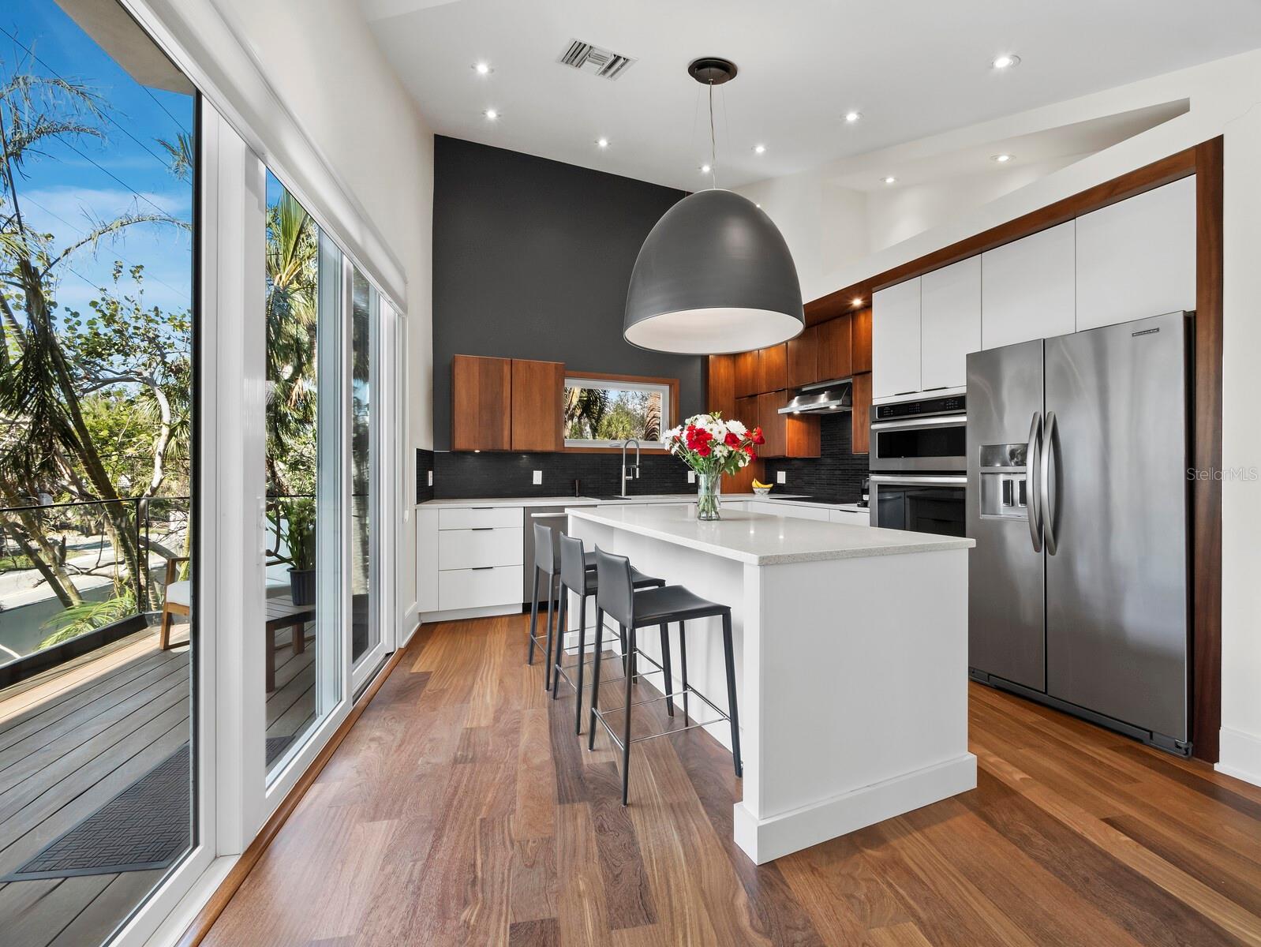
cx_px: 630
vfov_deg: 85.7
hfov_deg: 102.0
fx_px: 510
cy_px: 474
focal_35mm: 14
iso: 400
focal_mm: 7
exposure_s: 1/5
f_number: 11
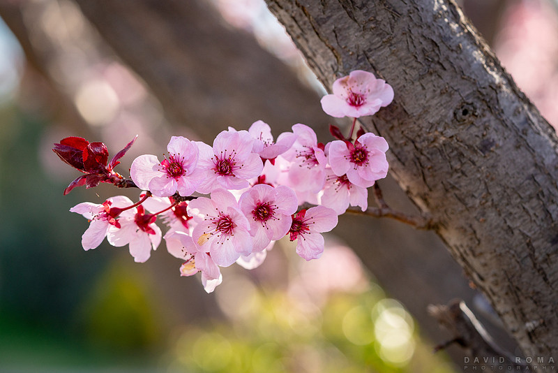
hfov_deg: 20.9
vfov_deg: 14.1
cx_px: 295
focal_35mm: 97
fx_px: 1510
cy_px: 196
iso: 800
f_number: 4.5
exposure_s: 1/1000
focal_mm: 90
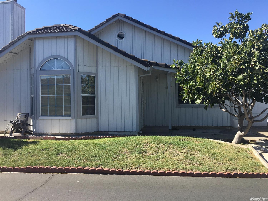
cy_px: 100
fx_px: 224
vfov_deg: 48.2
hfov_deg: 61.7
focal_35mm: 29
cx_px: 134
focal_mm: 4.15
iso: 25
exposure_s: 1/818
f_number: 2.2
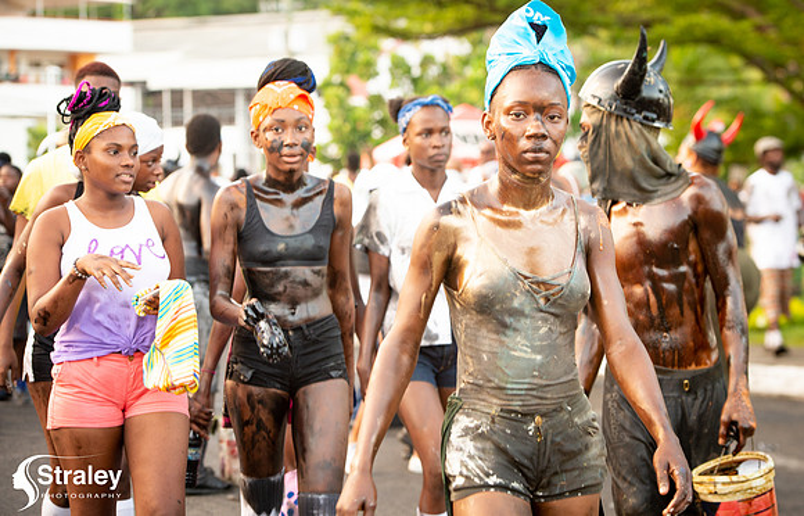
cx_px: 443
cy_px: 221
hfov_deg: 18.9
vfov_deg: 12.2
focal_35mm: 109
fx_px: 2411
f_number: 5
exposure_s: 1/200
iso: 900
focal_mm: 98
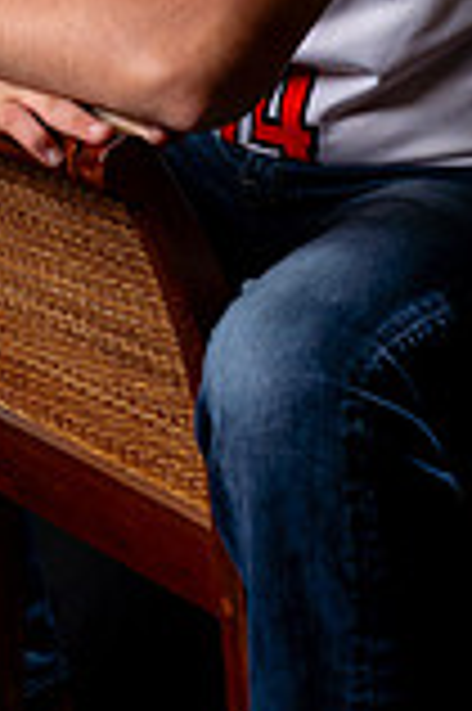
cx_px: 153
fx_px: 2188
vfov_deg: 17.7
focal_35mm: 111
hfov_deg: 12.3
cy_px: -117
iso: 100
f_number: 2.8
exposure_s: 1/160
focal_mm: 26
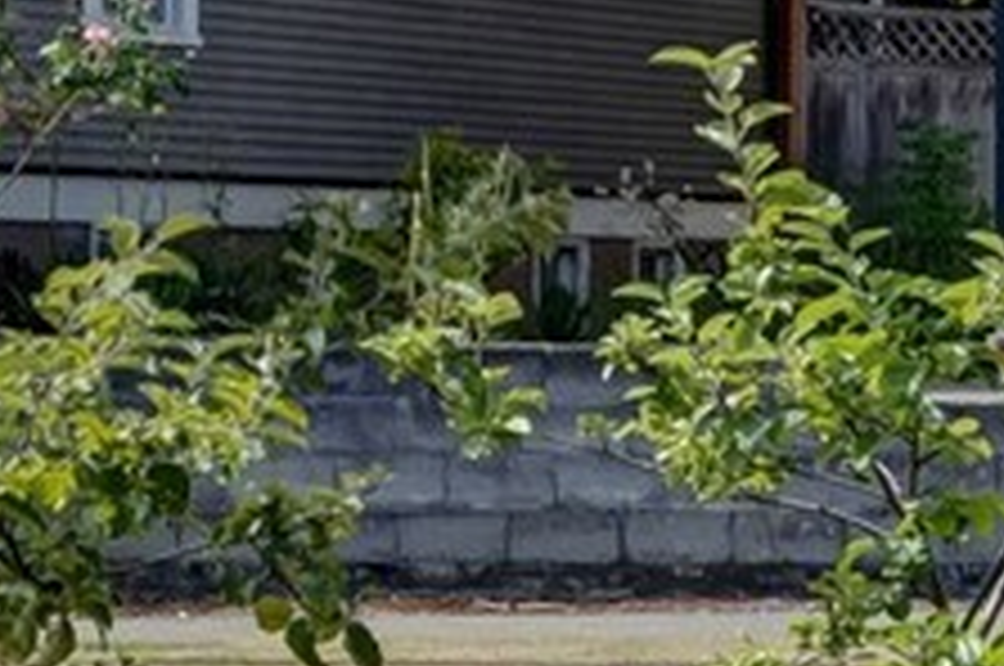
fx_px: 7319
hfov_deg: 6.5
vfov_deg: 5.2
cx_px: 3777
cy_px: 351
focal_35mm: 263
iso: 400
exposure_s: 1/320
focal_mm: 34.5
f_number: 10
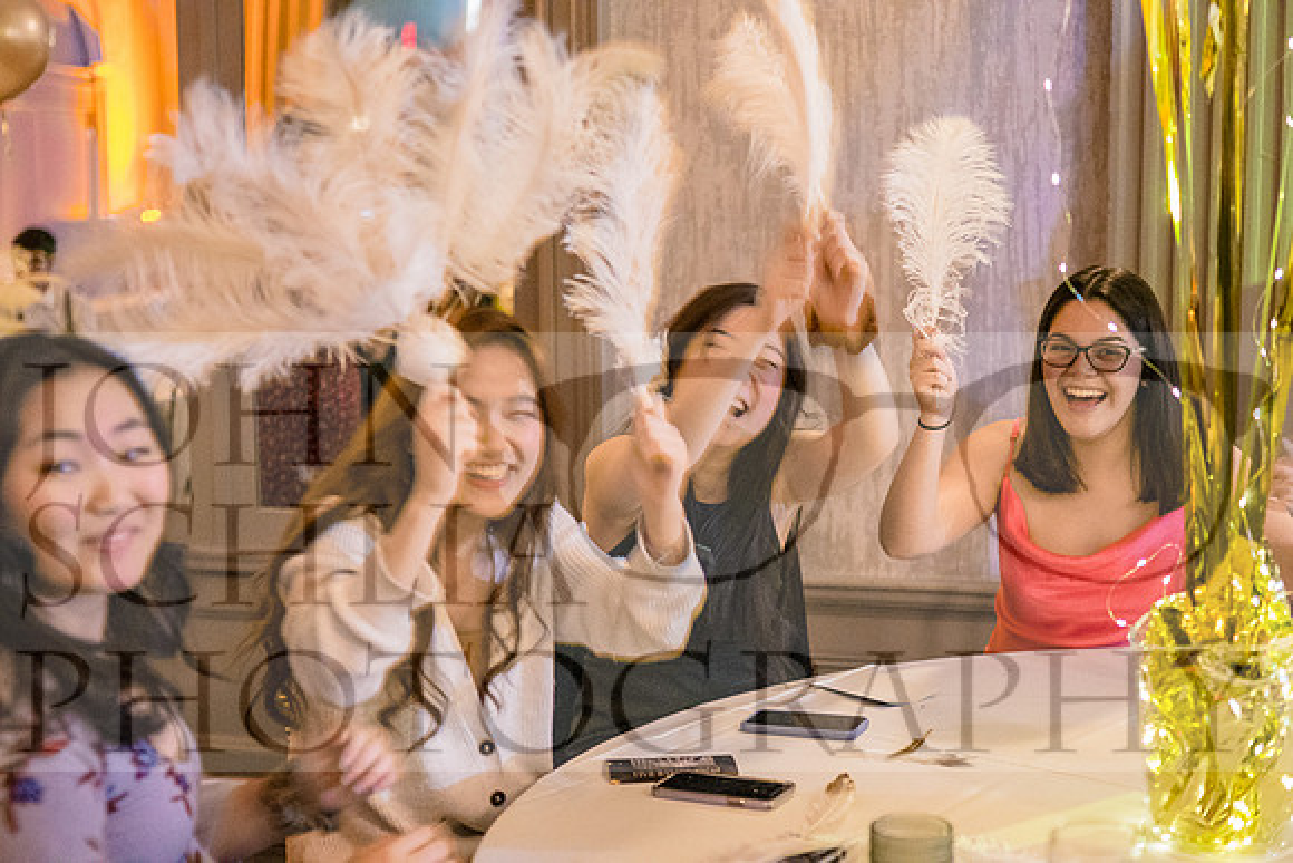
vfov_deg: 26.0
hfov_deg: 38.2
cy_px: 432
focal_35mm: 52
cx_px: 646
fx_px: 1868
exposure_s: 1/40
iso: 6400
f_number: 1.4
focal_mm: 35
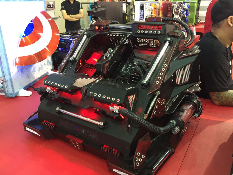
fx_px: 195
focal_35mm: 29
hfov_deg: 61.7
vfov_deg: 48.2
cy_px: 88
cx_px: 116
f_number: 2.2
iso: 125
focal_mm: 4.15
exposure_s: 1/15
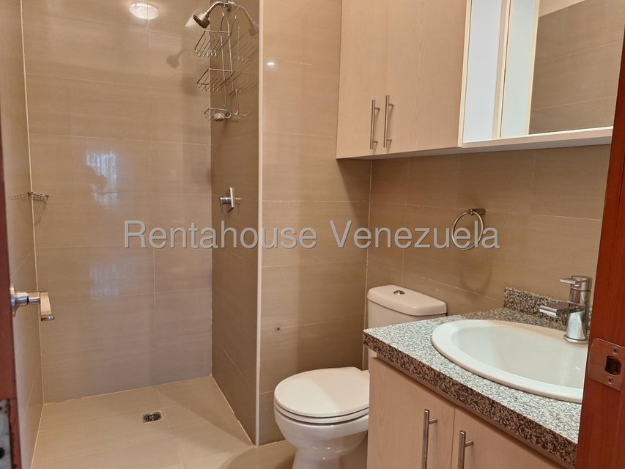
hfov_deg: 73.9
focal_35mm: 23
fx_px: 415
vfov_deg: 58.9
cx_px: 312
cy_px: 234
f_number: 1.8
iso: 125
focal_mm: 5.54
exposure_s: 1/40
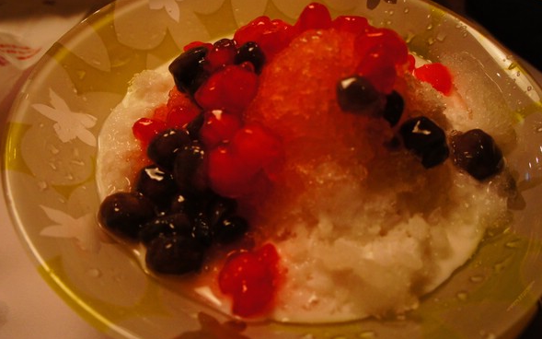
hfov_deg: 66.5
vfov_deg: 44.5
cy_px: 180
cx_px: 273
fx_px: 414
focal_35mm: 28
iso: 1600
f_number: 7.1
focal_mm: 18
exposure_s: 1/25
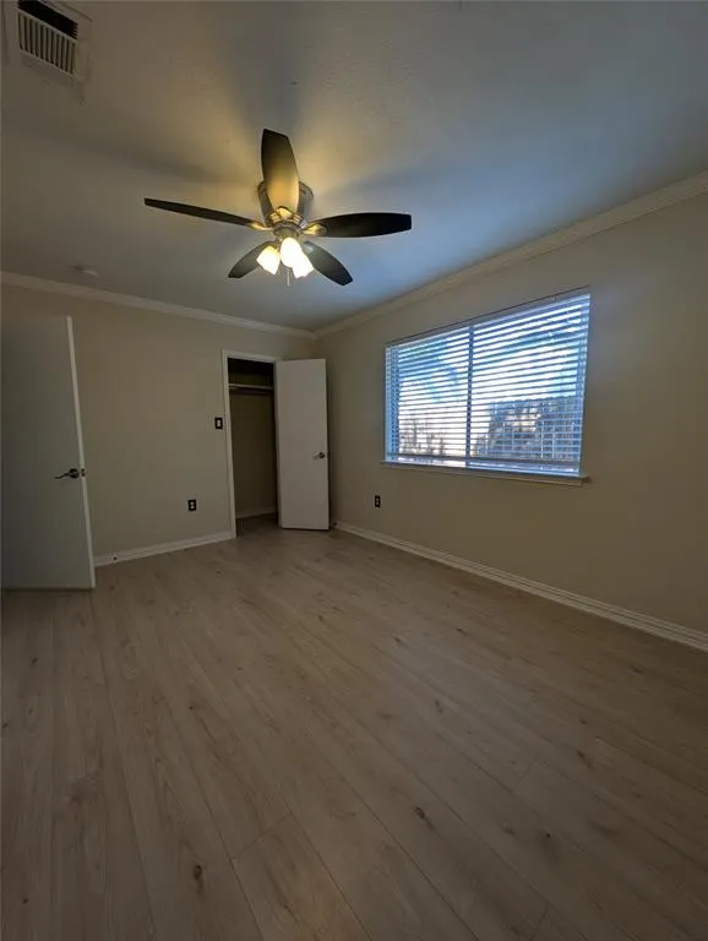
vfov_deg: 110.5
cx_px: 354
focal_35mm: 12
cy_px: 470
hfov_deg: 94.6
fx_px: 327
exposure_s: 1/120
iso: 49
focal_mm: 2.23
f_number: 1.95
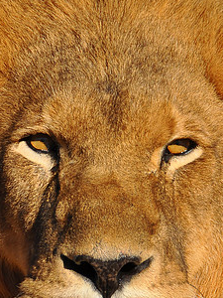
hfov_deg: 3.4
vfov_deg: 4.6
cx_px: 106
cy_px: 219
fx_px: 3711
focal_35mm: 432
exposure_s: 1/1250
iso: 200
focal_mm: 200
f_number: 5.6
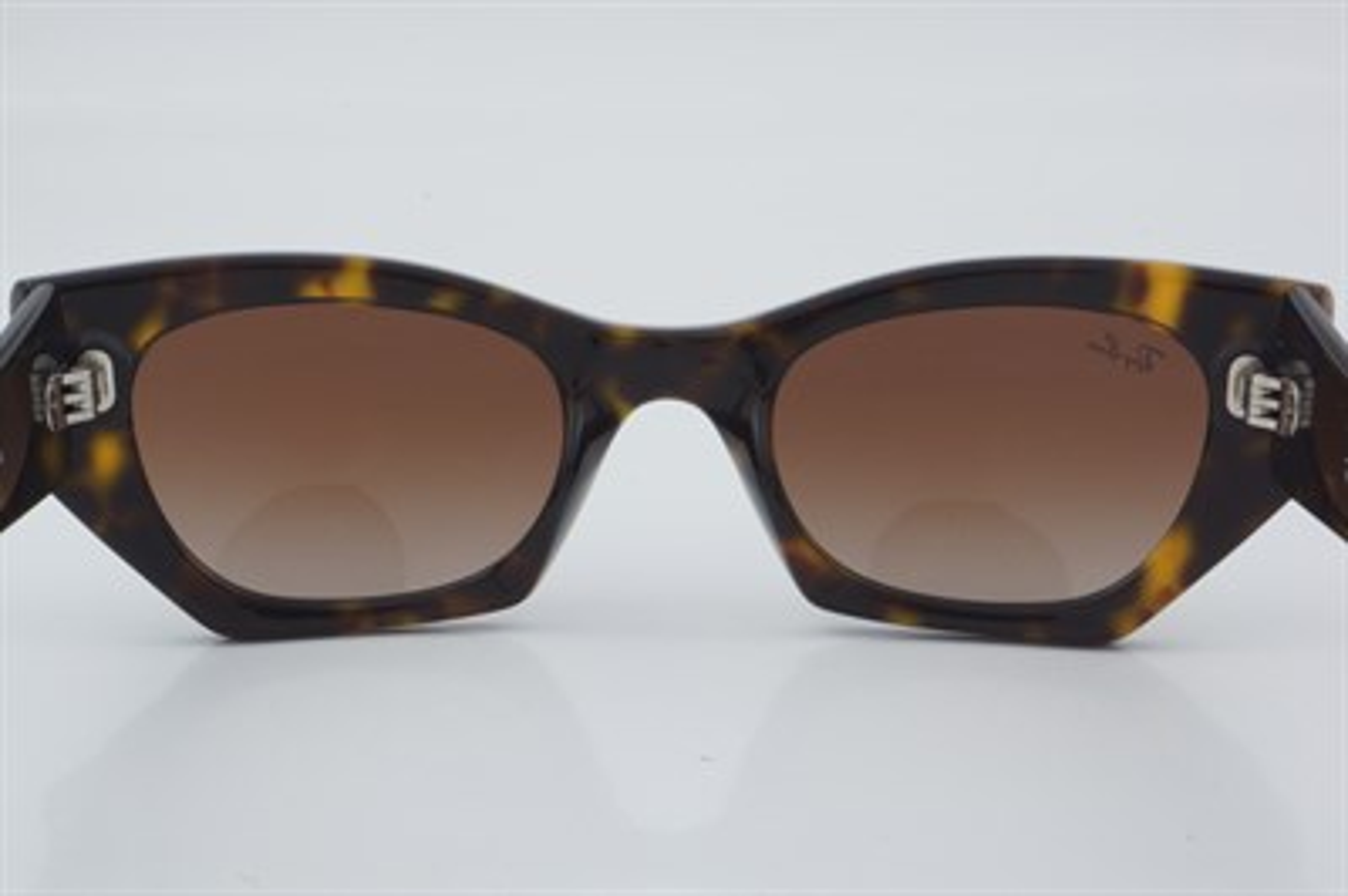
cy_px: 448
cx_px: 674
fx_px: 2806
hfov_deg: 27.0
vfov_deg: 18.2
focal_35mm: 75
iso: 100
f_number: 29
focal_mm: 50
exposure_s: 1/4
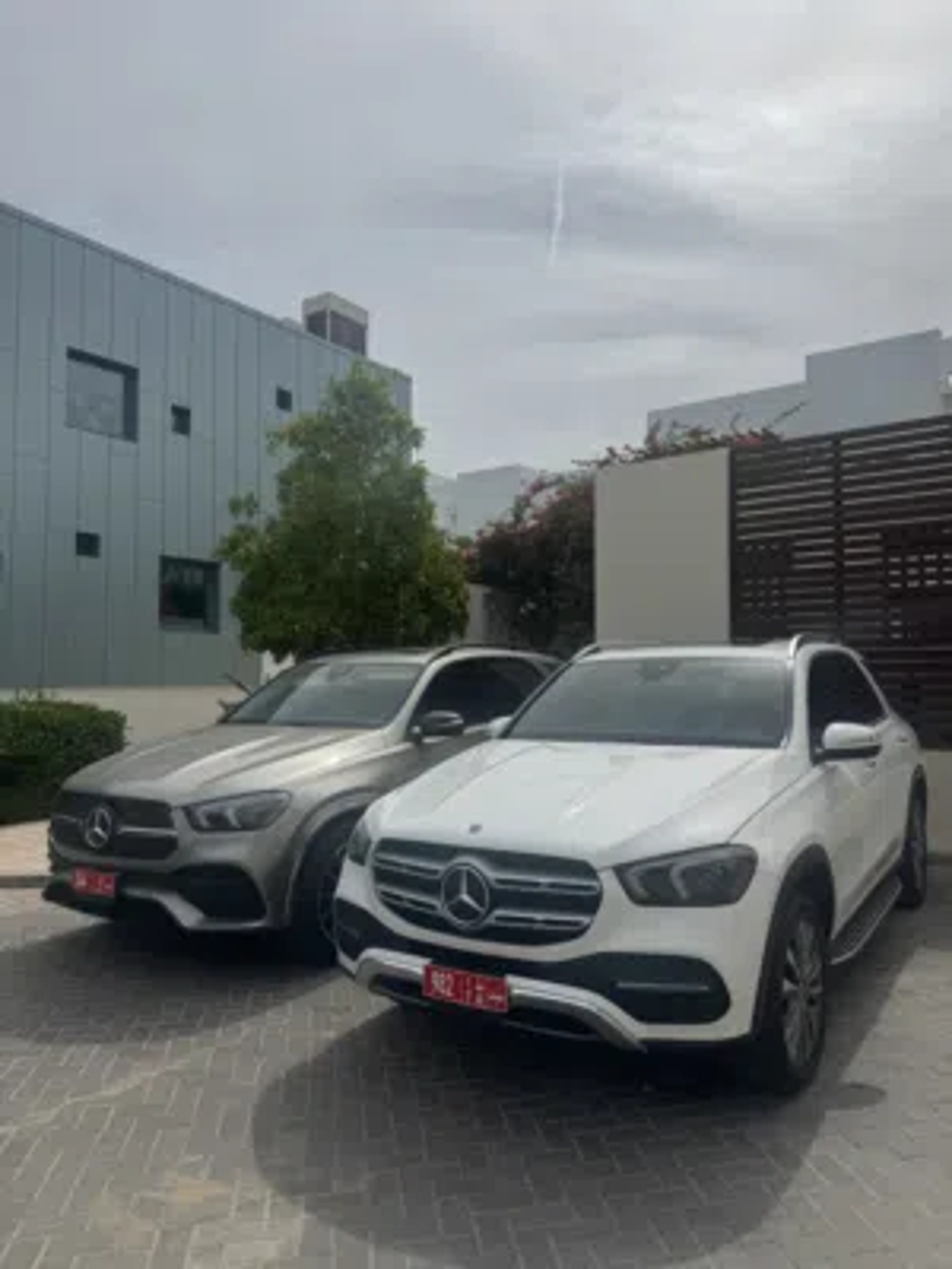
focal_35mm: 24
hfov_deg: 56.8
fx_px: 880
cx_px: 476
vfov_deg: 71.6
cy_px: 634
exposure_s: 1/12346
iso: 80
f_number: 1.78
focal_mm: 6.76
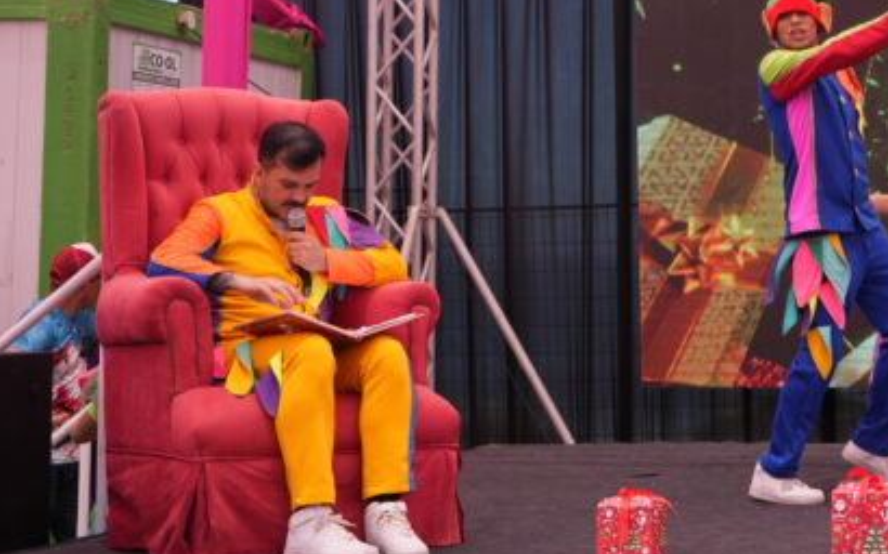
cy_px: 82
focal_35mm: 86
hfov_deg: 23.5
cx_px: 791
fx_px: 2081
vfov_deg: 15.1
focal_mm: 45
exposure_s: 1/250
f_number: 5.6
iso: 100
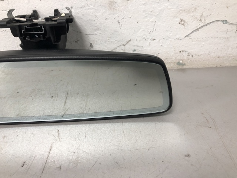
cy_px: 89
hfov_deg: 63.4
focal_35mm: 28
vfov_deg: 49.7
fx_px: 192
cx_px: 118
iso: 32
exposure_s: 1/25
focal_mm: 4
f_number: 1.8
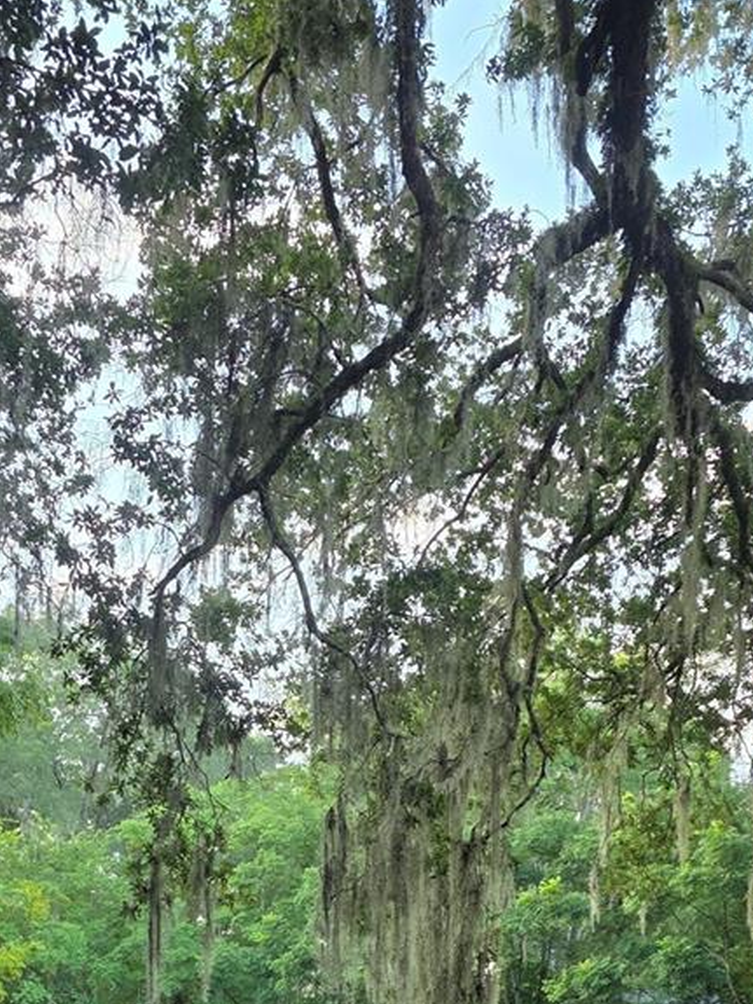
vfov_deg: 35.8
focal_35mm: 48
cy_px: 1002
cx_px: 224
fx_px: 1393
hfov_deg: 29.9
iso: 160
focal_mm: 6.3
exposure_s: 1/180
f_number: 1.7
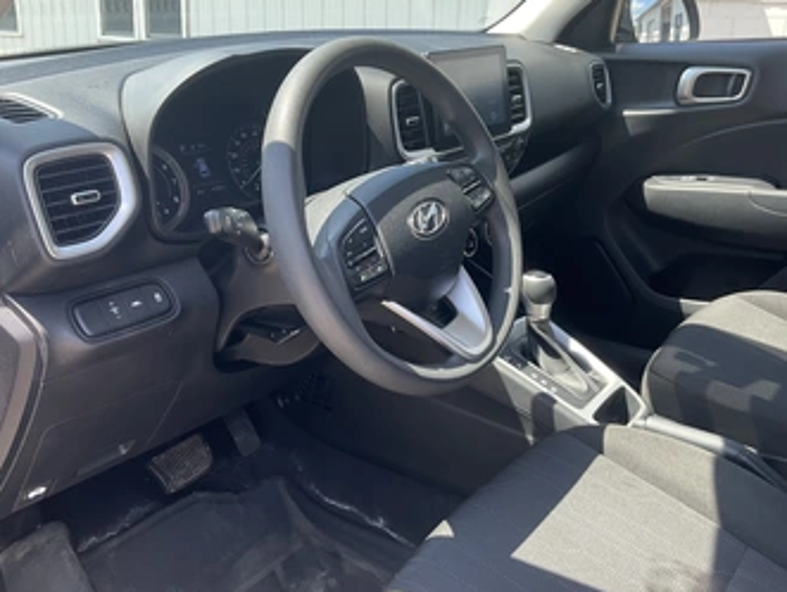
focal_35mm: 35
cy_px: 271
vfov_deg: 40.7
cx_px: 392
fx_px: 797
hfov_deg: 52.6
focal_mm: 3
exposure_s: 1/149
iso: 20
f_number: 1.8
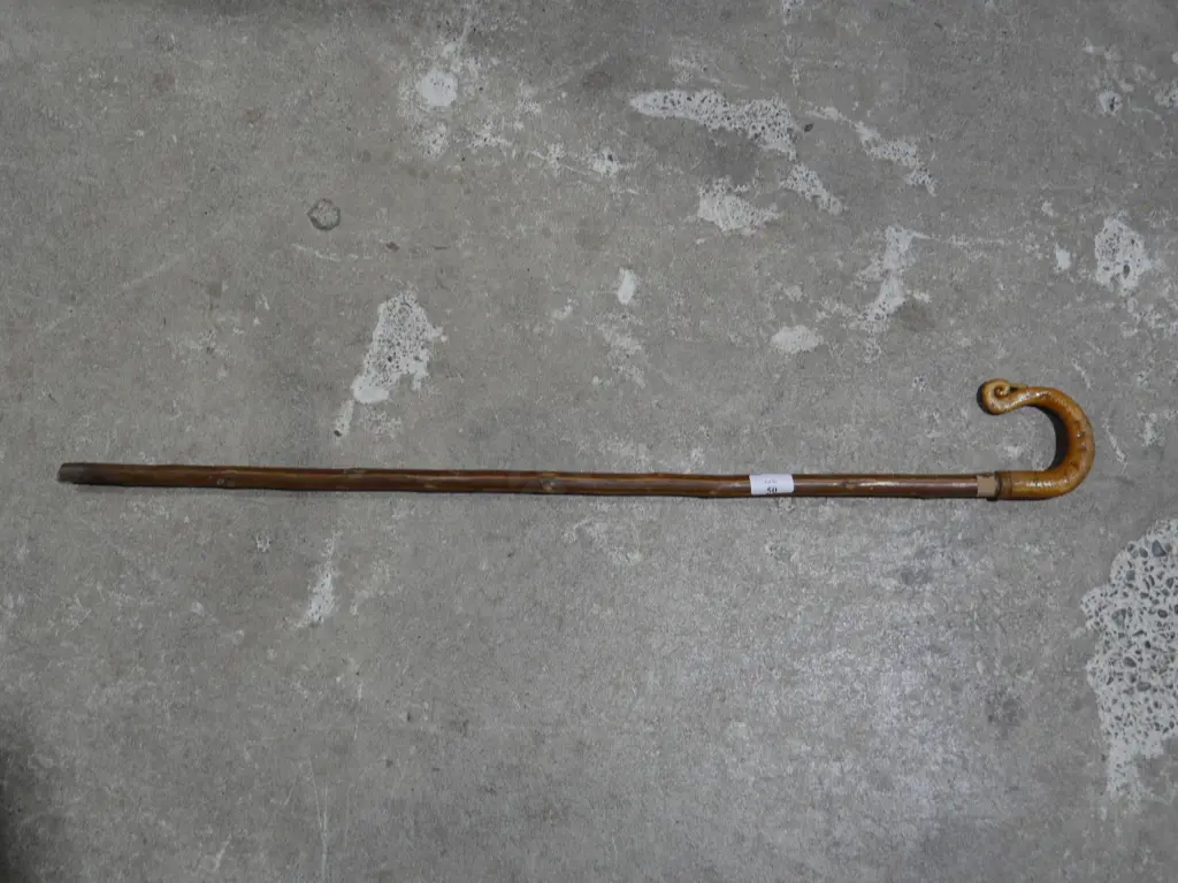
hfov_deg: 54.0
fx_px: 1157
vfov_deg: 41.8
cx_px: 589
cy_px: 442
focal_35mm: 34
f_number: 4
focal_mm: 17
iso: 200
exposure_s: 1/80
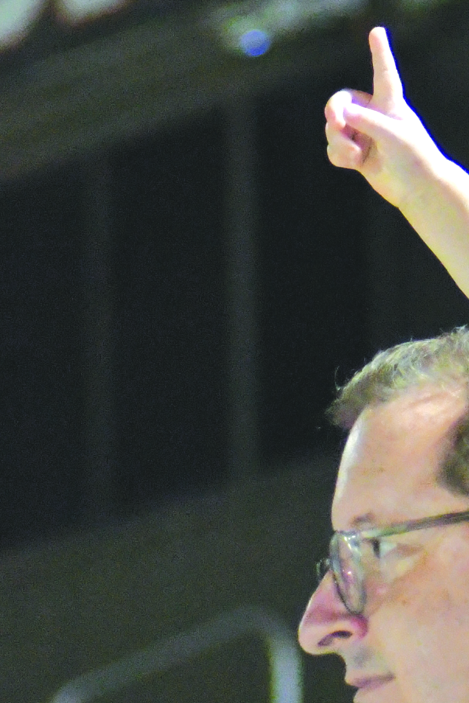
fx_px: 8539
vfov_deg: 4.7
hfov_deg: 3.1
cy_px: 313
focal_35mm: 437
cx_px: 657
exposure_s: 1/160
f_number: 4
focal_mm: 95
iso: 12800
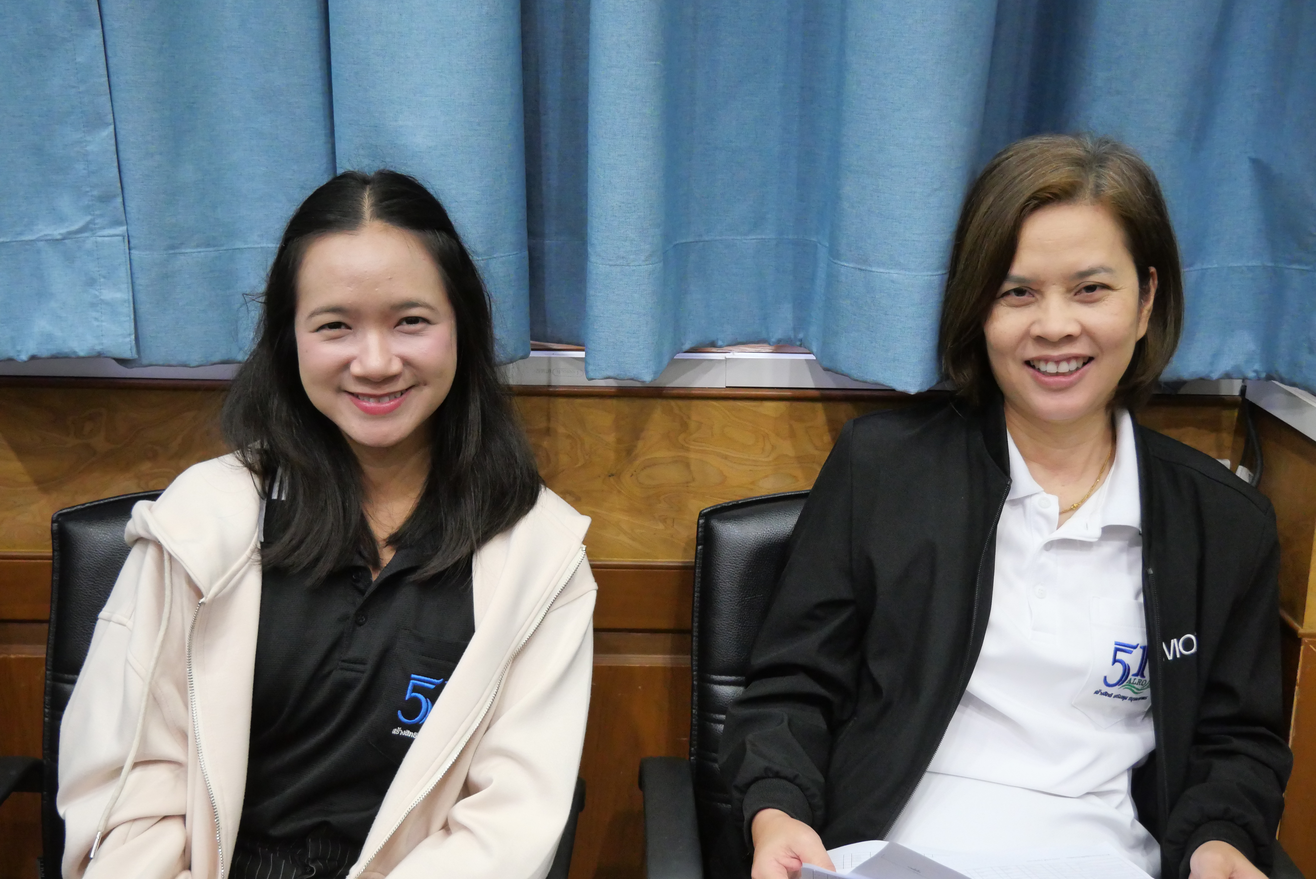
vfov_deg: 32.7
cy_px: 440
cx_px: 658
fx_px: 1500
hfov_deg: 47.4
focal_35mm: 41
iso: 3200
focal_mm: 20
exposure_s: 1/80
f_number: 4.1
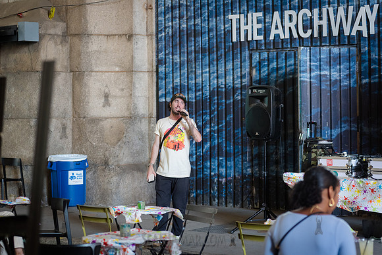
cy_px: 128
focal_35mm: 86
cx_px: 191
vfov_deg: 15.9
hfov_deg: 23.6
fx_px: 913
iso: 2000
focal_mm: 86
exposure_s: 1/80
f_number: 3.5
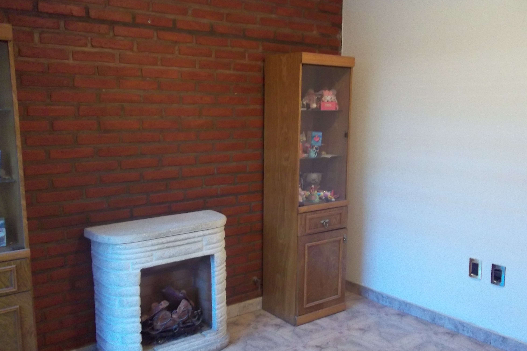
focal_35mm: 34
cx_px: 267
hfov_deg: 55.8
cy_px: 193
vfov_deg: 38.8
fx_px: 498
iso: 282
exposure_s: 1/8
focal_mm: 5.7
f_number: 2.9
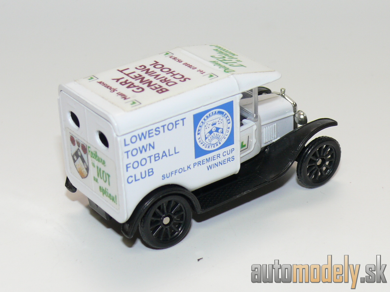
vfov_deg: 15.2
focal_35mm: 97
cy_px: 146
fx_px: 1093
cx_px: 195
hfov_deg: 20.2
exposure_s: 1/30
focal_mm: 13.1
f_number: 4
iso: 100
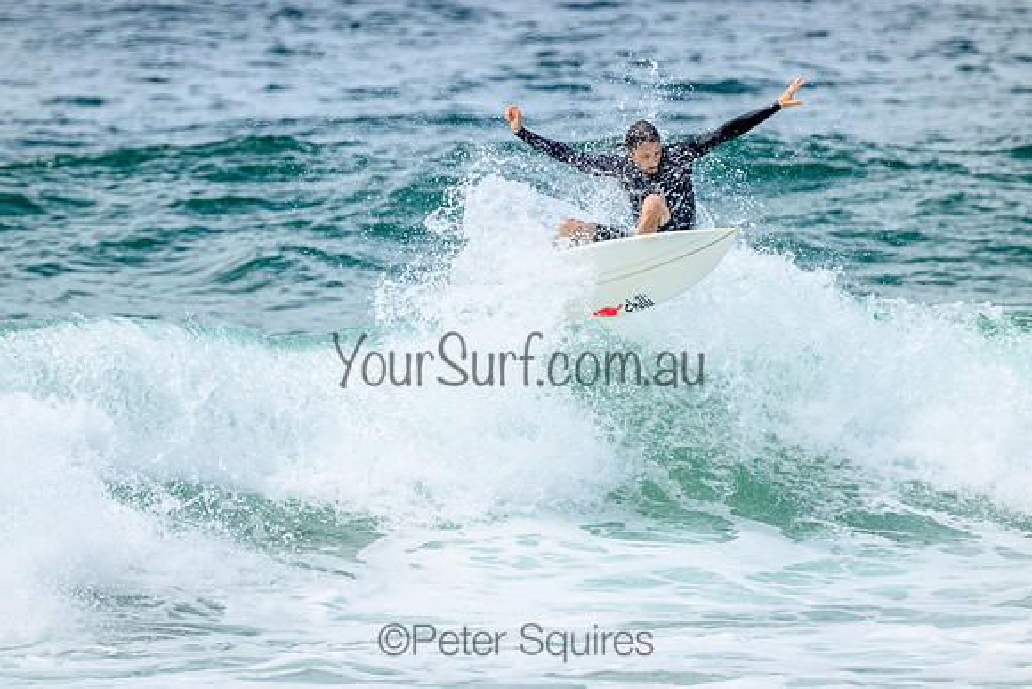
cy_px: 344
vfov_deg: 1.7
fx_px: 22938
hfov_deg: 2.6
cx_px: 516
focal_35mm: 800
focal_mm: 800
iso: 1000
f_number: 11
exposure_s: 1/2000
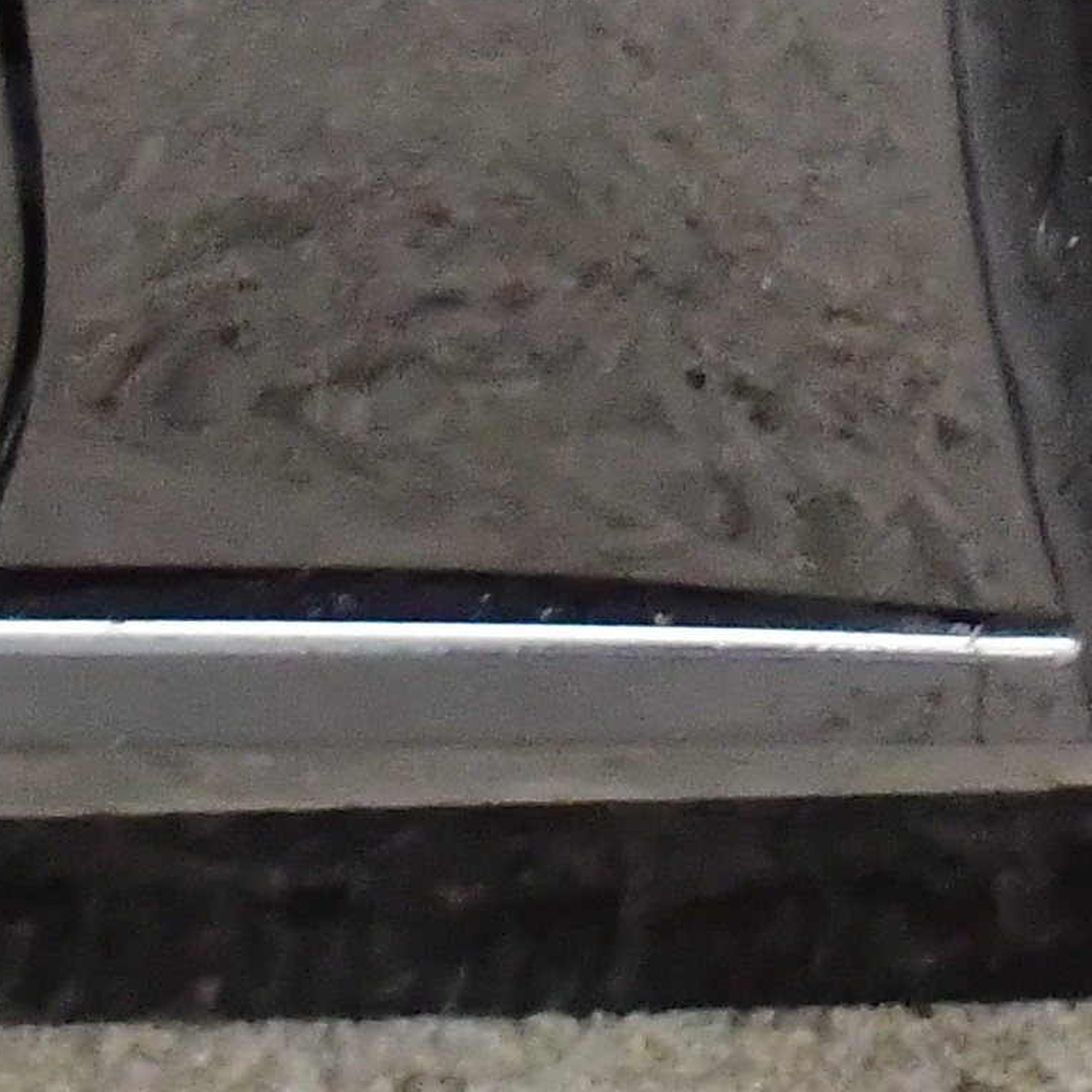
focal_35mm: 295
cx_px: 3679
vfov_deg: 5.9
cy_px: -133
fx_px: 10529
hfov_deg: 5.5
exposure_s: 1/100
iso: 6400
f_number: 4.8
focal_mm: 32
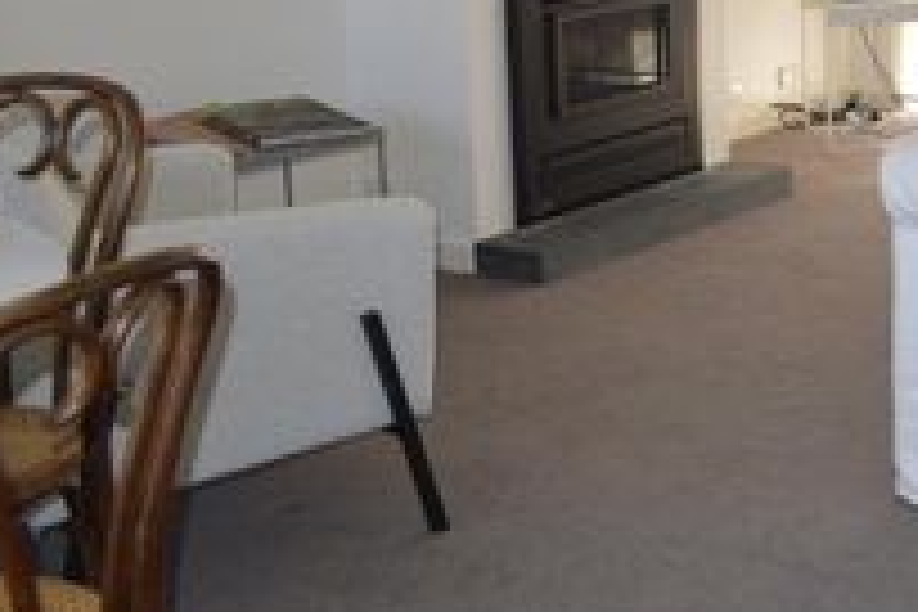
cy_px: 83
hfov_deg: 26.6
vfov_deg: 19.4
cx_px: 1044
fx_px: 1759
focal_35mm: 69
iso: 400
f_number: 4
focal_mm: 20
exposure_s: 1/125
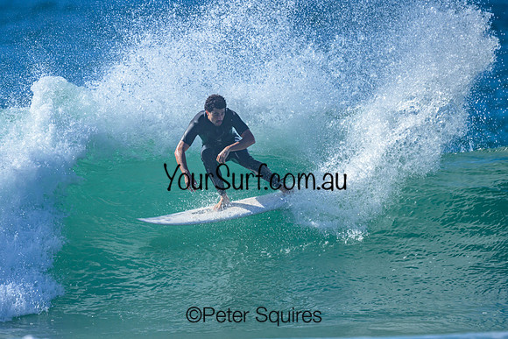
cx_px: 231
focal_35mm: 1012
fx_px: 14282
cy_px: 196
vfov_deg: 1.4
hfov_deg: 2.0
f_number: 6.3
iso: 280
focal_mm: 800
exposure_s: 1/2000
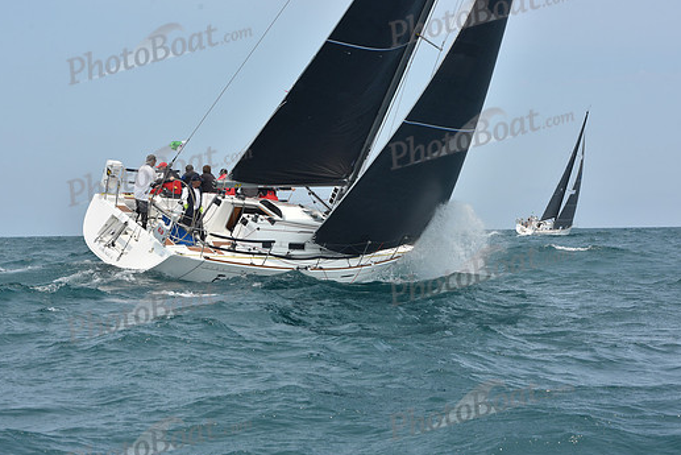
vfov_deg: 14.9
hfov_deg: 22.1
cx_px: 321
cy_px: 222
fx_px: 1741
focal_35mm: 92
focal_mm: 82
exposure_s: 1/800
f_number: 10
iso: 250
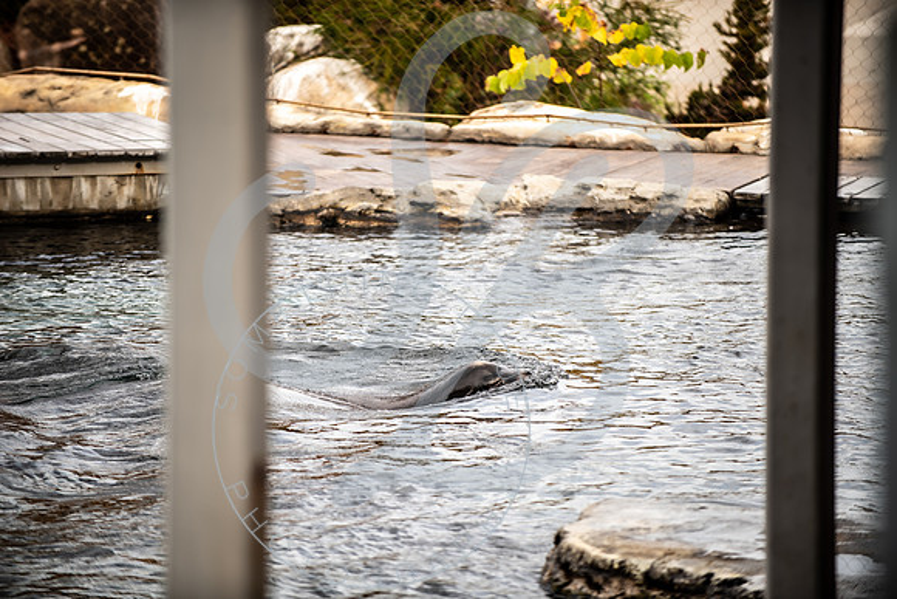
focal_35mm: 200
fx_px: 4984
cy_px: 300
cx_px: 448
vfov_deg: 6.9
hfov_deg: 10.3
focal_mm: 200
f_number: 2.8
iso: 100
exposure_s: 1/400
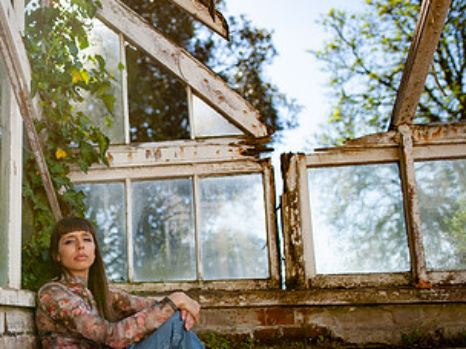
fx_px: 592
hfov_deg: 40.5
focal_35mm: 44
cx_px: 71
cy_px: 205
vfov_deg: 32.8
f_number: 1.4
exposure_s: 1/6400
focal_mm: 24
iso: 320
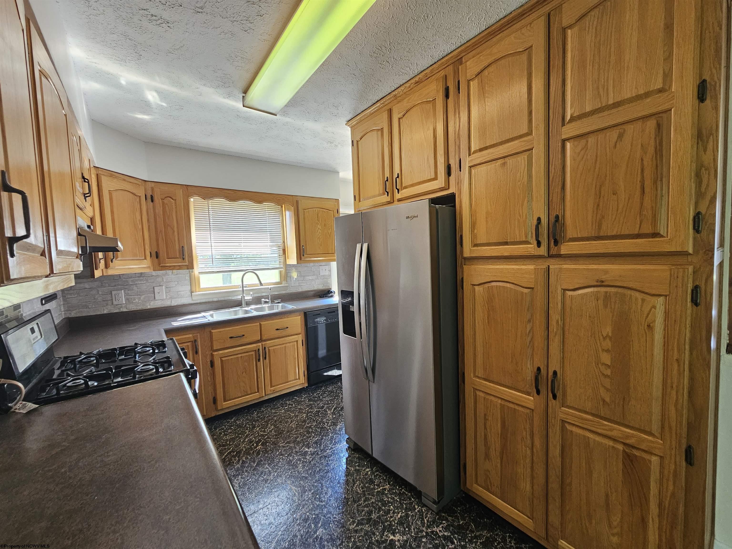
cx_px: 366
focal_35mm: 13
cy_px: 274
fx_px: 275
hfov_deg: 106.2
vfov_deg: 89.9
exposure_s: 1/60
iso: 125
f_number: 2.2
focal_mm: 2.2
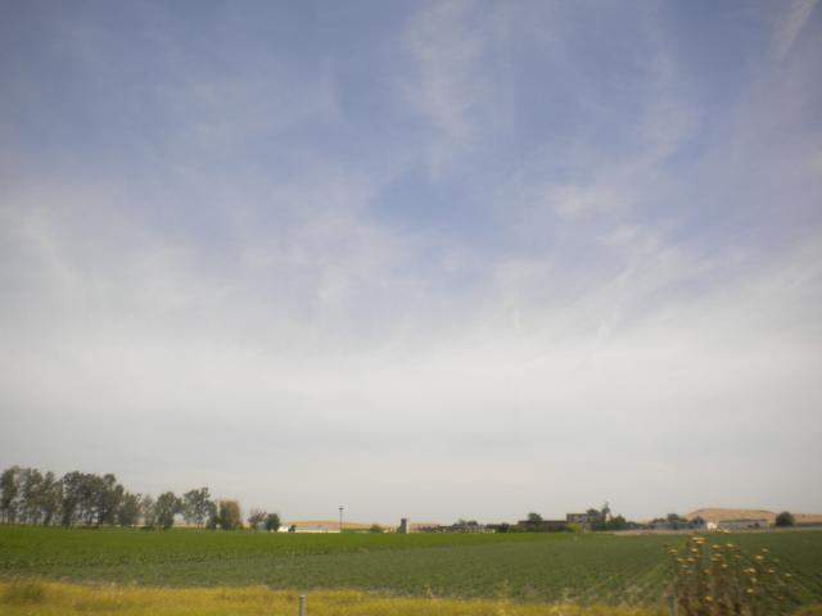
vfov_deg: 40.7
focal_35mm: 35
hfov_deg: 52.6
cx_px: 411
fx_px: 831
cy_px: 308
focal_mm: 6.3
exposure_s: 1/1000
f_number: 4.6
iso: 80
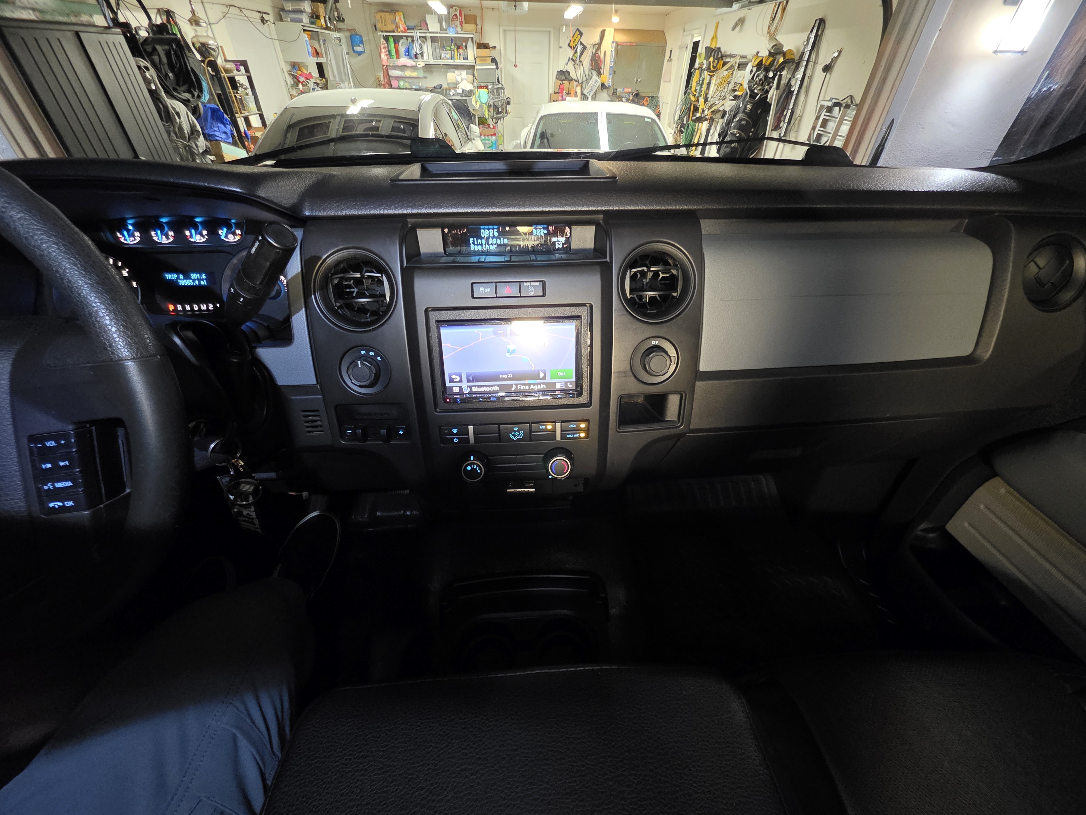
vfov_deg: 89.9
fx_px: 408
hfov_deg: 106.2
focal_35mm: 13
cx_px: 543
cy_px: 408
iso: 1000
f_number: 1.9
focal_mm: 2.2
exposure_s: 1/30
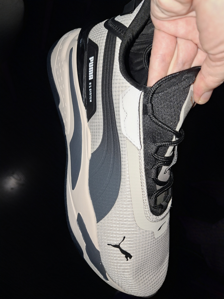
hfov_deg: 58.9
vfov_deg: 73.9
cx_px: 112
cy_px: 150
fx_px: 198
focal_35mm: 23
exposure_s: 1/100
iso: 64
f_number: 1.8
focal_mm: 5.54
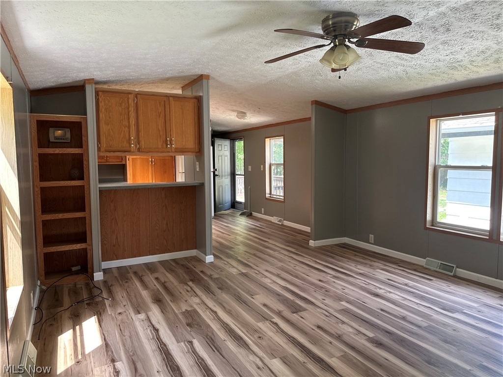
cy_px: 188
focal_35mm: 24
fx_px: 349
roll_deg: +0.5
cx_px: 252
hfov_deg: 71.6
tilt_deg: -5.7
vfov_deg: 56.8
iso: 125
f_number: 1.78
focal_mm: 6.86
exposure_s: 1/121
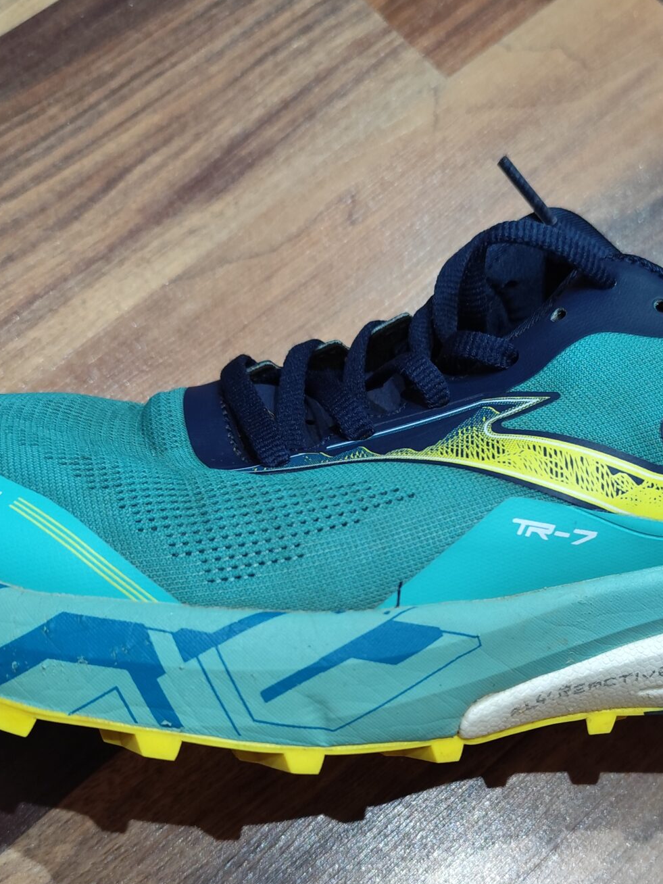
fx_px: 1149
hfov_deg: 31.9
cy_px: 597
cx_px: 438
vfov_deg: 41.5
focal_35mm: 45
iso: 1000
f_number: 1.65
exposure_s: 1/50
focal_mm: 6.19
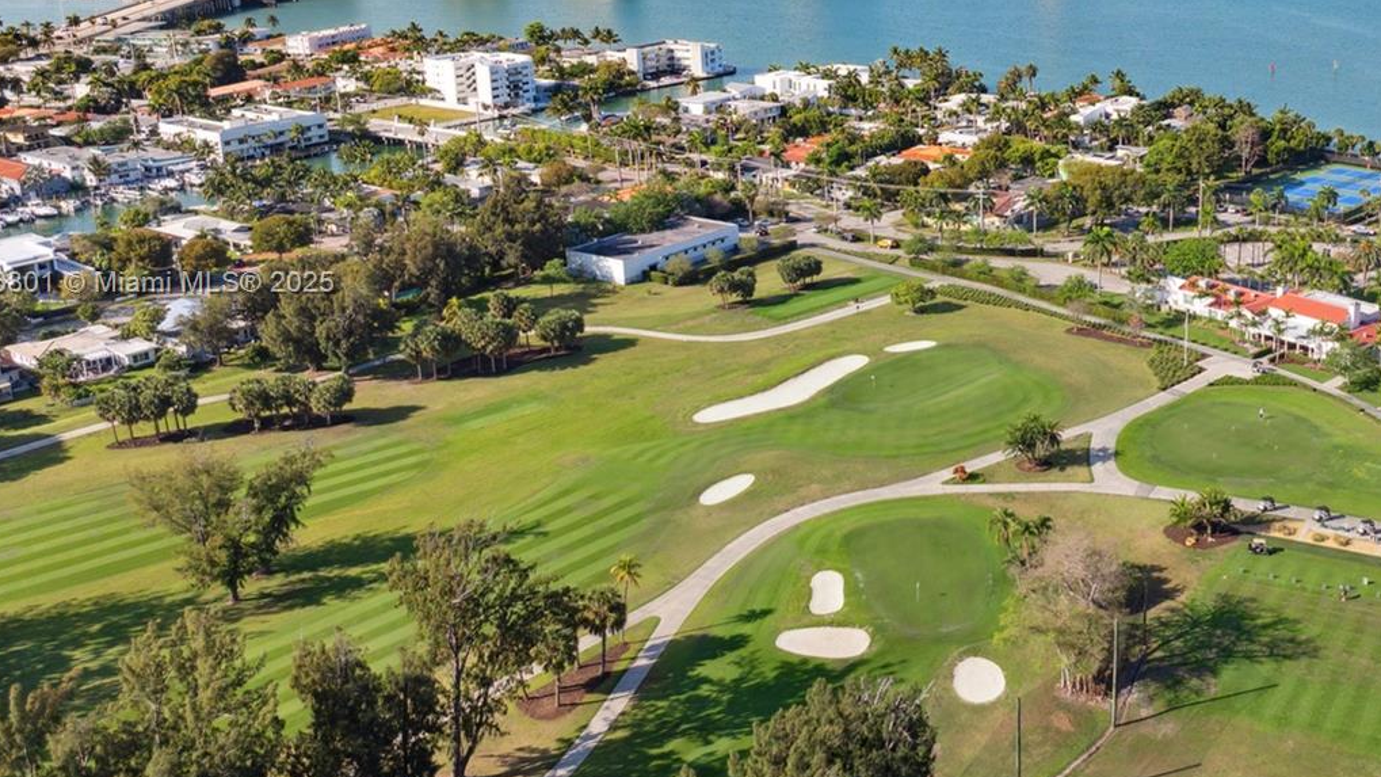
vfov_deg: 28.9
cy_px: 285
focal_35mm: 41
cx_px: 985
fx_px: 1501
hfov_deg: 48.0
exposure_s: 1/1600
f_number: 2.8
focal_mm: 12.29
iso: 100
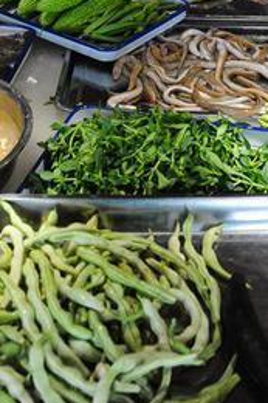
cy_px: -8
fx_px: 771
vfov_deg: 27.4
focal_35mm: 69
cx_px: 156
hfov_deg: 19.7
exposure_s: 1/320
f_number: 5.6
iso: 3200
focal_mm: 28
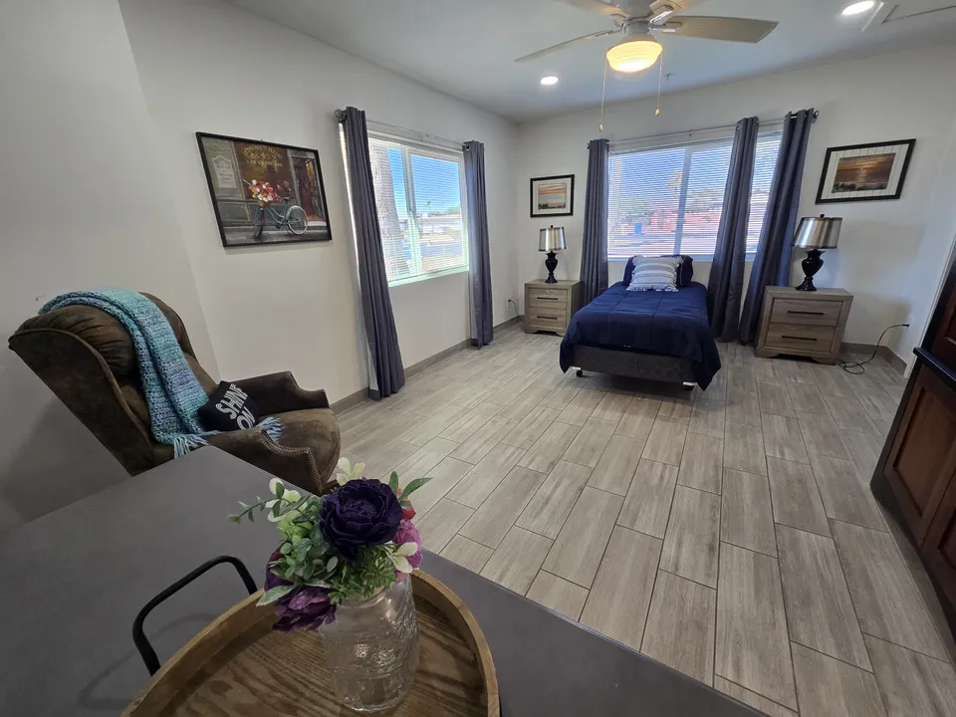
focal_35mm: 13
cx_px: 478
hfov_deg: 106.2
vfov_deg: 89.9
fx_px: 359
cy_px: 358
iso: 80
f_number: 2.2
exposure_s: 1/60
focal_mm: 2.2
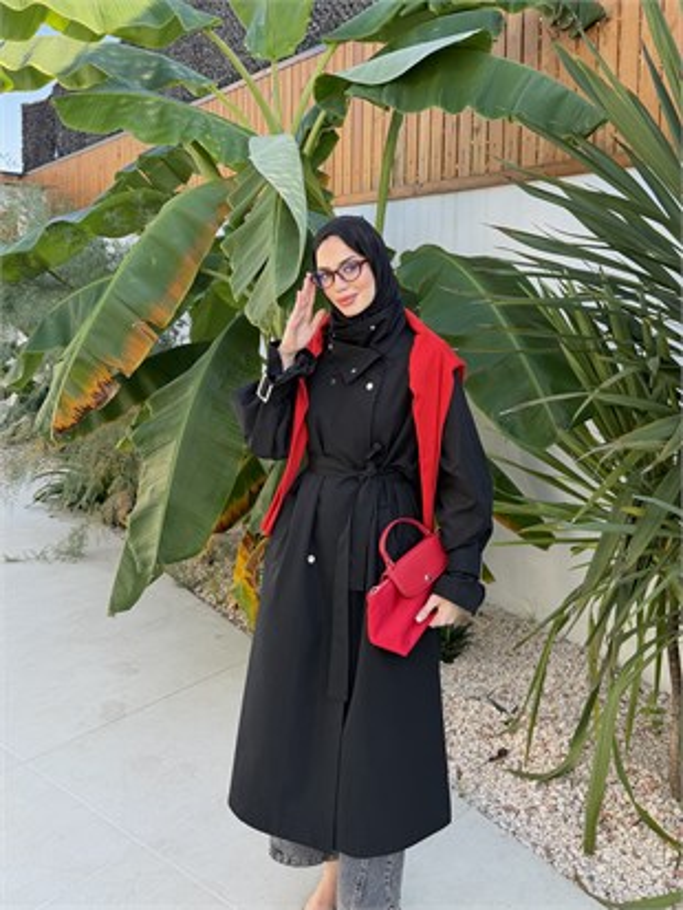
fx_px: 631
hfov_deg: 56.8
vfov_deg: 71.6
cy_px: 455
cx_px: 342
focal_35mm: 24
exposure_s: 1/347
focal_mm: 6.76
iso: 100
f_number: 1.78
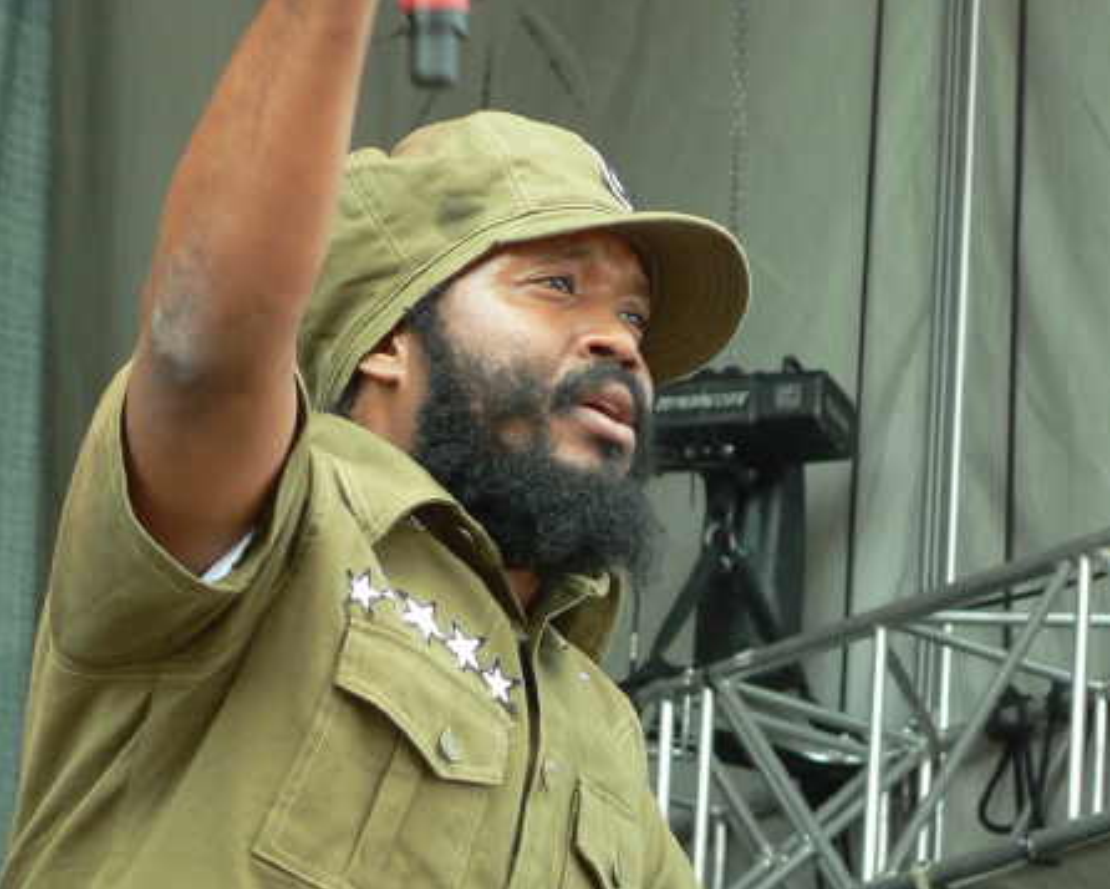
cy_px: 623
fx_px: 6900
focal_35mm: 210
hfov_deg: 9.2
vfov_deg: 7.4
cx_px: 553
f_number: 3.3
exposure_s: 1/60
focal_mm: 27.4
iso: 64
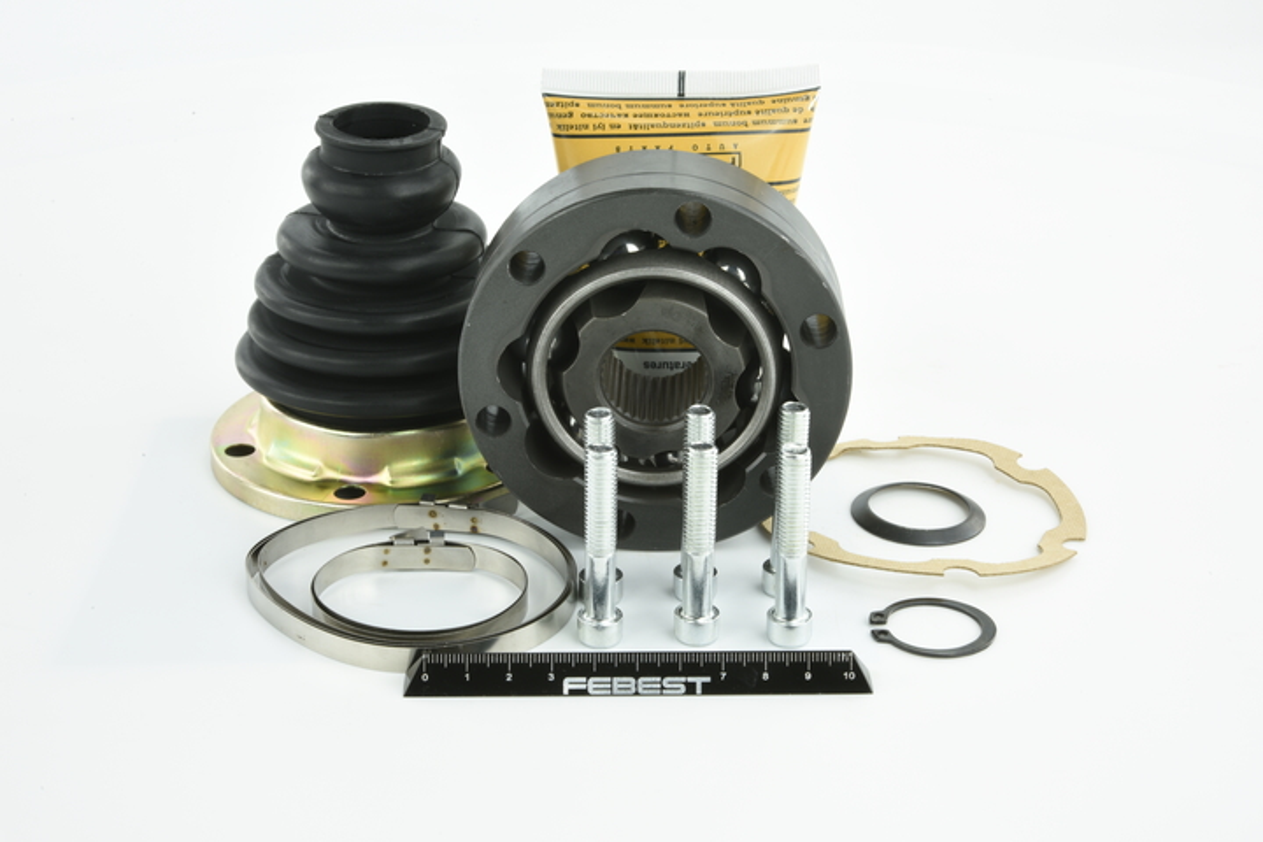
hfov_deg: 33.4
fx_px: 2105
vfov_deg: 22.6
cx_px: 632
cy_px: 421
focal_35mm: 60
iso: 64
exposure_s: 1/2
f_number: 29
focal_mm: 60
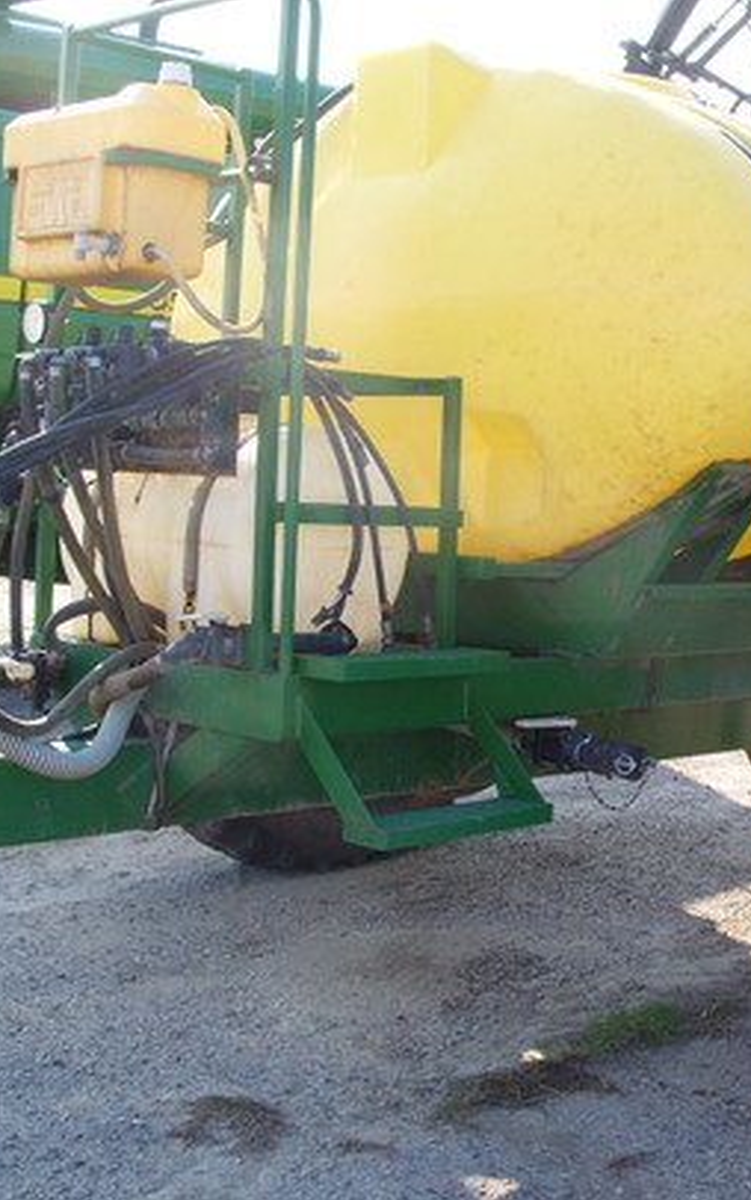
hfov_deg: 23.6
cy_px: 600
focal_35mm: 54
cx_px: 600
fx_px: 1767
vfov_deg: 37.5
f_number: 5.7
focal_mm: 7.8
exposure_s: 1/109
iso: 50
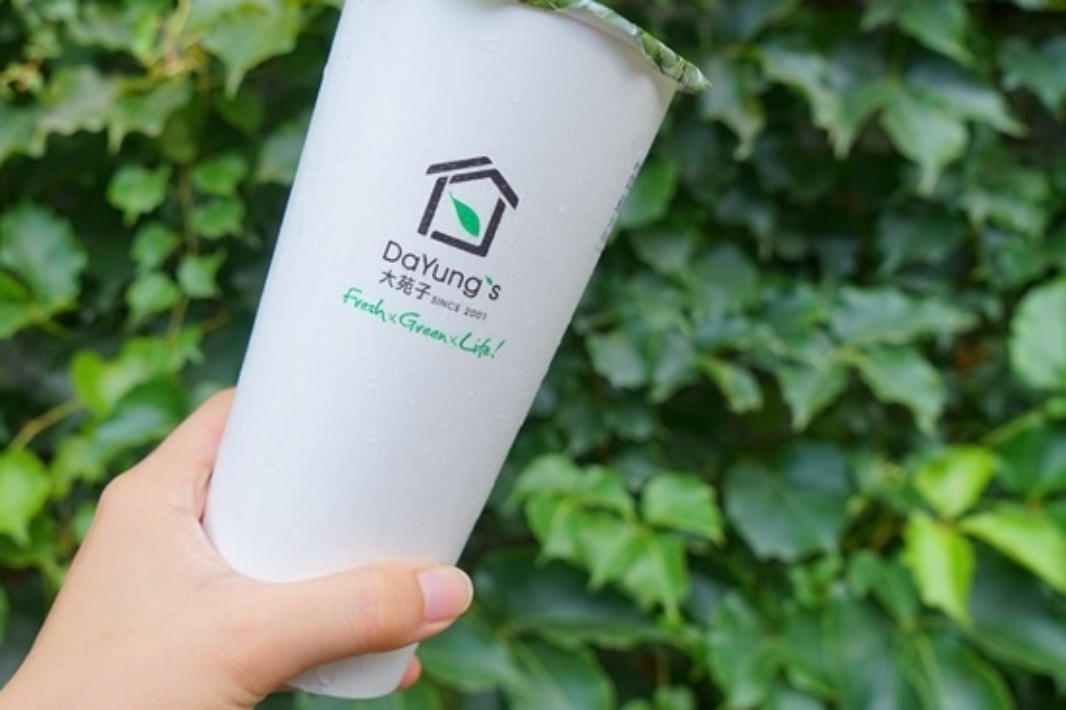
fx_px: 1244
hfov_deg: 45.8
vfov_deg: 31.9
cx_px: 369
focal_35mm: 42
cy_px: 317
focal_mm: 29
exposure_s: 1/60
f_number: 5.6
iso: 200
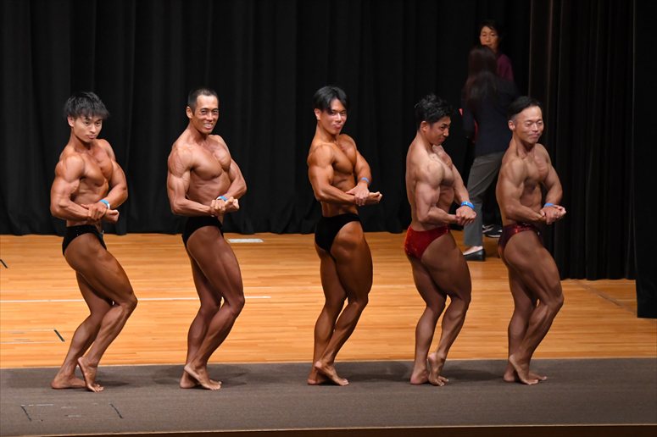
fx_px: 3411
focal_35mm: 187
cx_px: 328
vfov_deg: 7.3
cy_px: 218
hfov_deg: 11.0
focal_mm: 125
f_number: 5.6
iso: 5000
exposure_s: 1/400
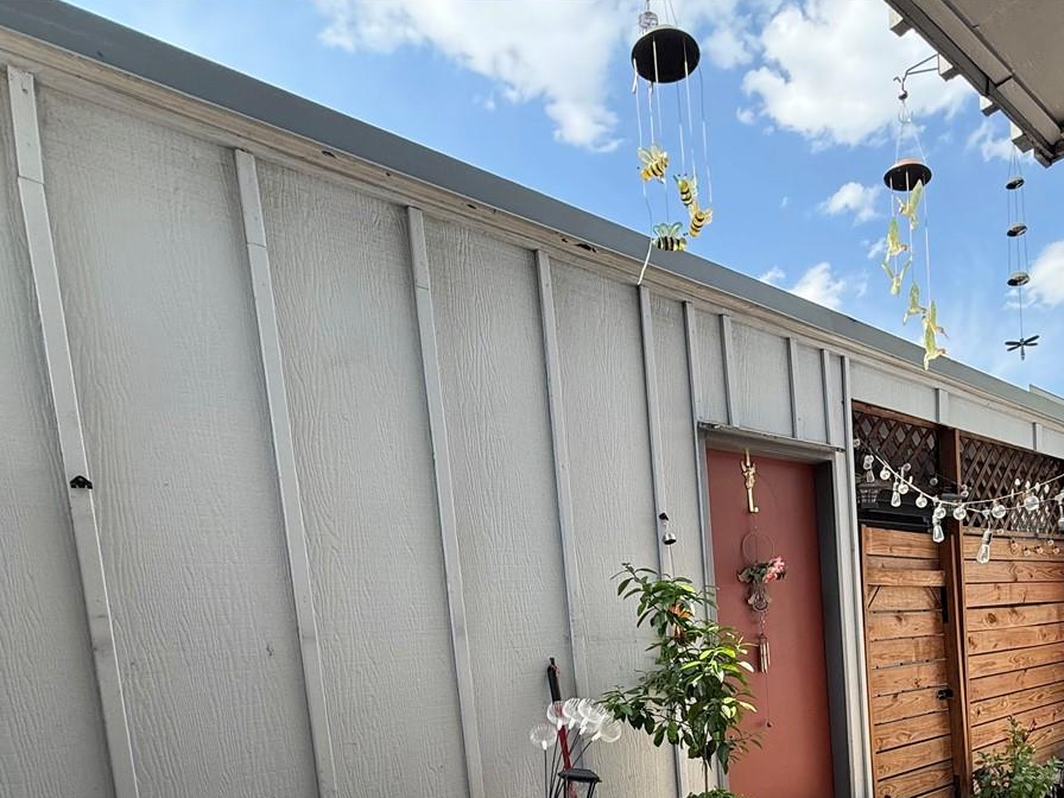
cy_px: 707
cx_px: 770
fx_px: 768
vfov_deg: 49.4
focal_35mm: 25
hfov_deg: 66.0
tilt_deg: -4.4
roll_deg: +4.1
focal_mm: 2.22
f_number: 2.2
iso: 64
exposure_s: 1/383
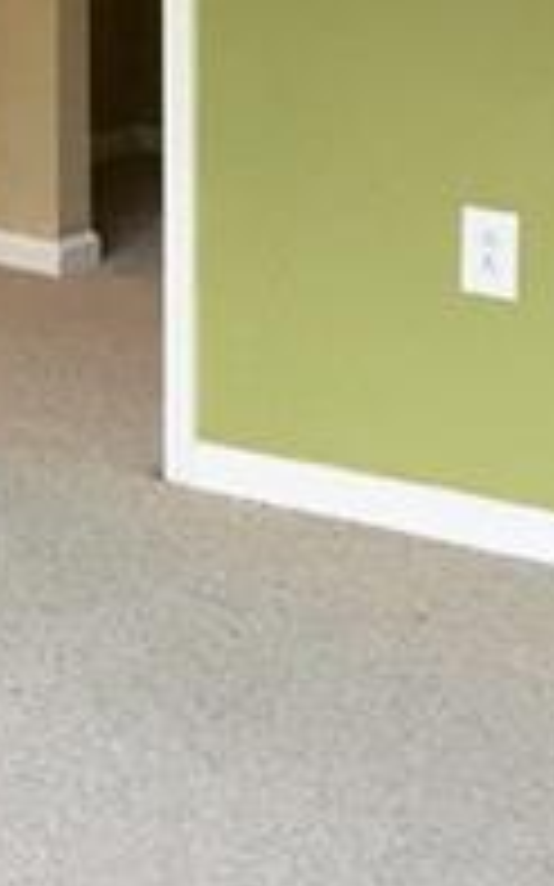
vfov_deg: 16.6
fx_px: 2901
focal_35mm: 120
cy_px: -184
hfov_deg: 10.3
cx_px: -423
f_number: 2.2
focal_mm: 4.15
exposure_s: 1/30
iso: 50
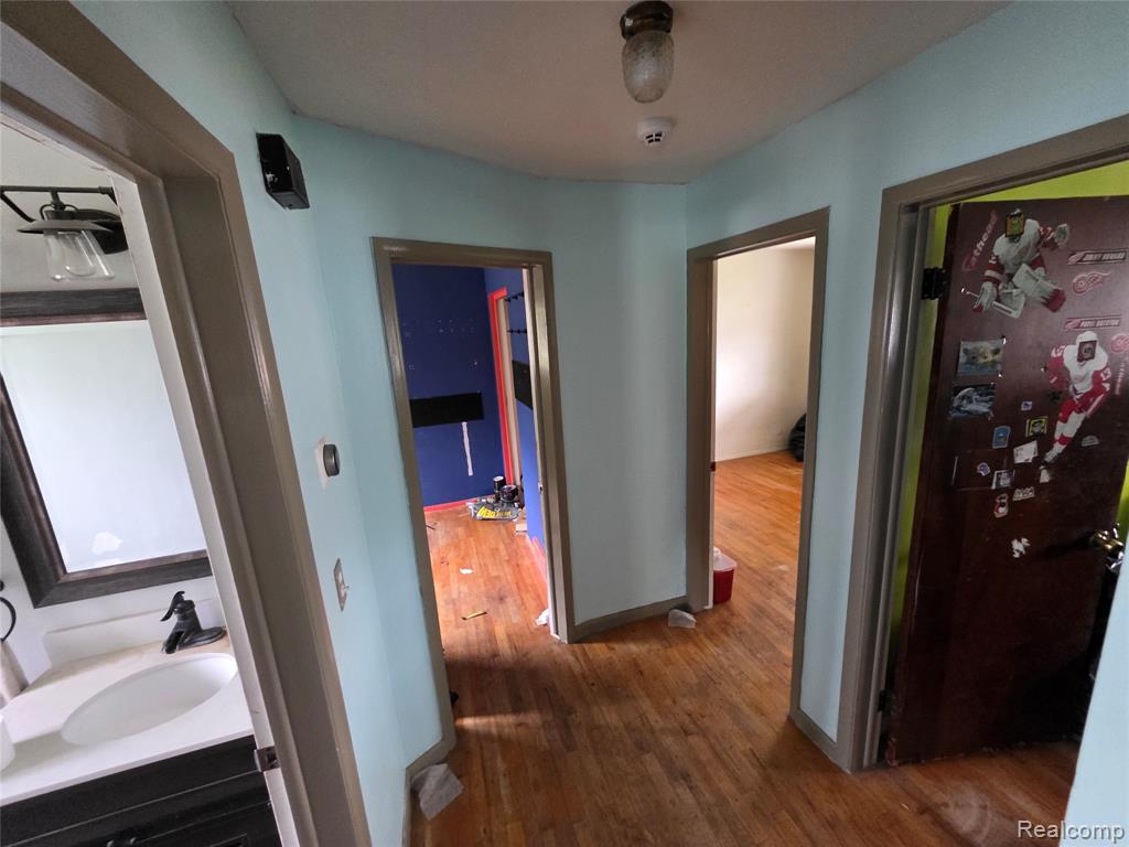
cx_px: 564
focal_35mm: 13
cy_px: 424
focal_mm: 2.2
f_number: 1.9
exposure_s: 1/60
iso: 1000
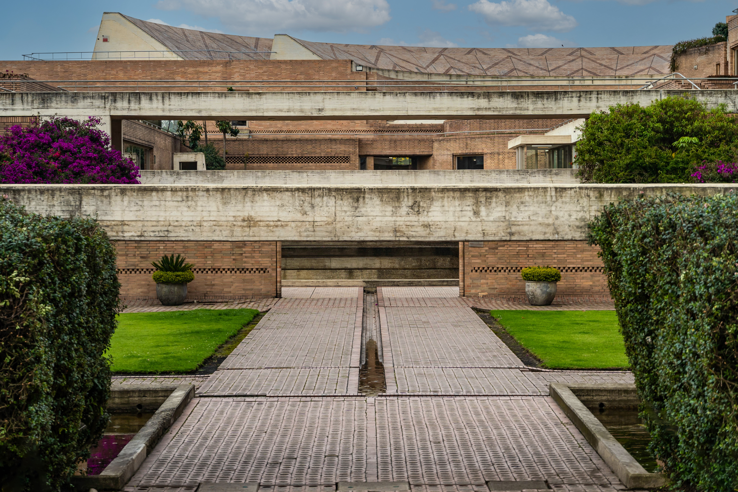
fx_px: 1742
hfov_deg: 23.9
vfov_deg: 16.1
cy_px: 246
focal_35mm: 85
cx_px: 369
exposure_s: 1/500
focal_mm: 57
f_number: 5.6
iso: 100
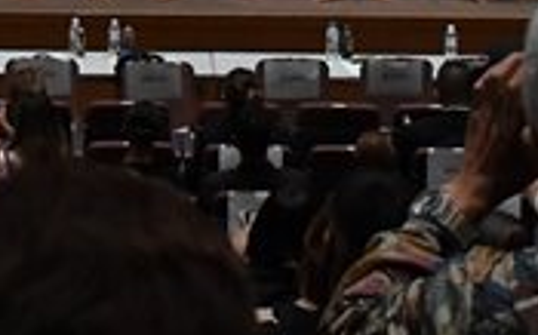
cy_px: -338
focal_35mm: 190
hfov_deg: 11.0
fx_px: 2783
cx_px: 32
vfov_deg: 6.7
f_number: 5.6
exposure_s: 1/400
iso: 4000
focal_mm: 28
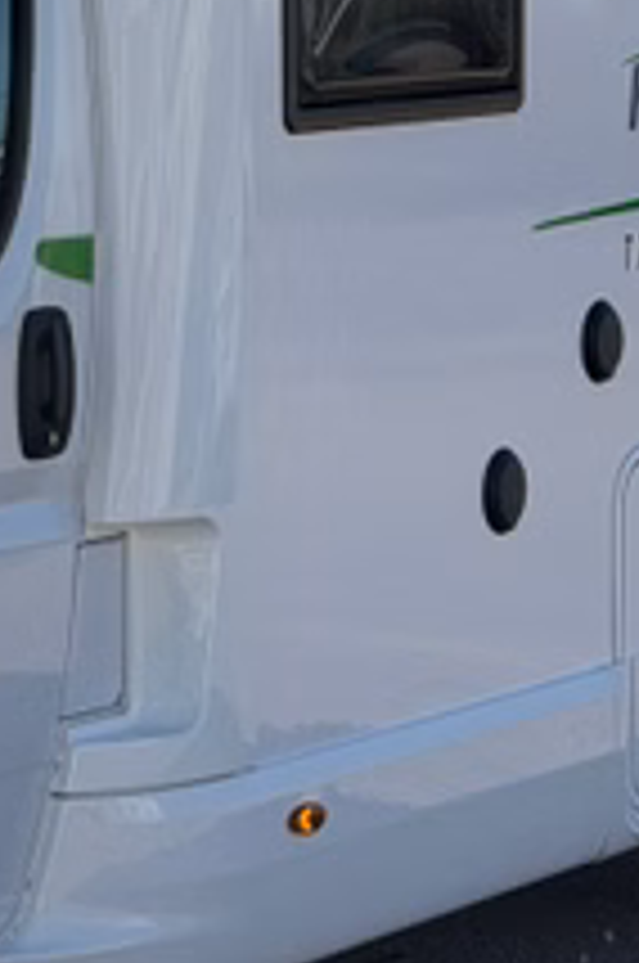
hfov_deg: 7.2
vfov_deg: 11.0
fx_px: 4995
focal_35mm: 187
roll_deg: -0.8
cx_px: -274
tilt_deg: -2.0
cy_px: 270
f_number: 1.78
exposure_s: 1/4587
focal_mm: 6.76
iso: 64
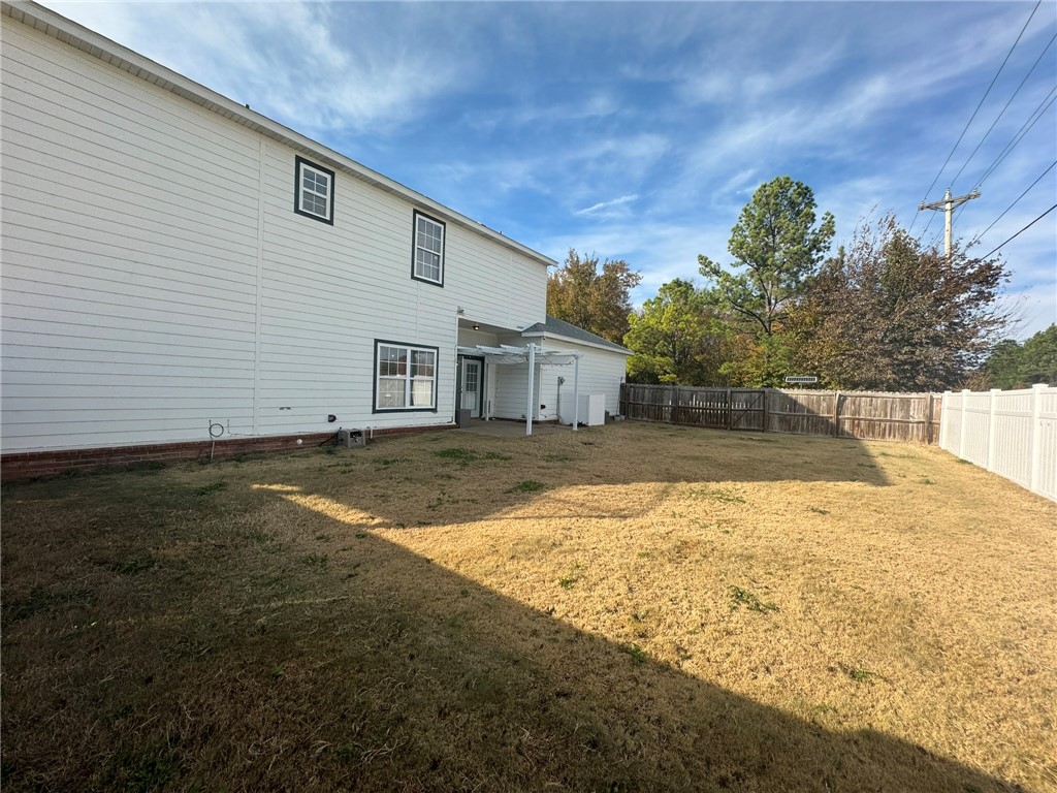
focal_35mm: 14
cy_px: 396
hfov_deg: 102.1
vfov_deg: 85.7
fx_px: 427
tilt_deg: -0.9
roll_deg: -1.6
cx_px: 528
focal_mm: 2.22
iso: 50
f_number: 2.2
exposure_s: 1/1143
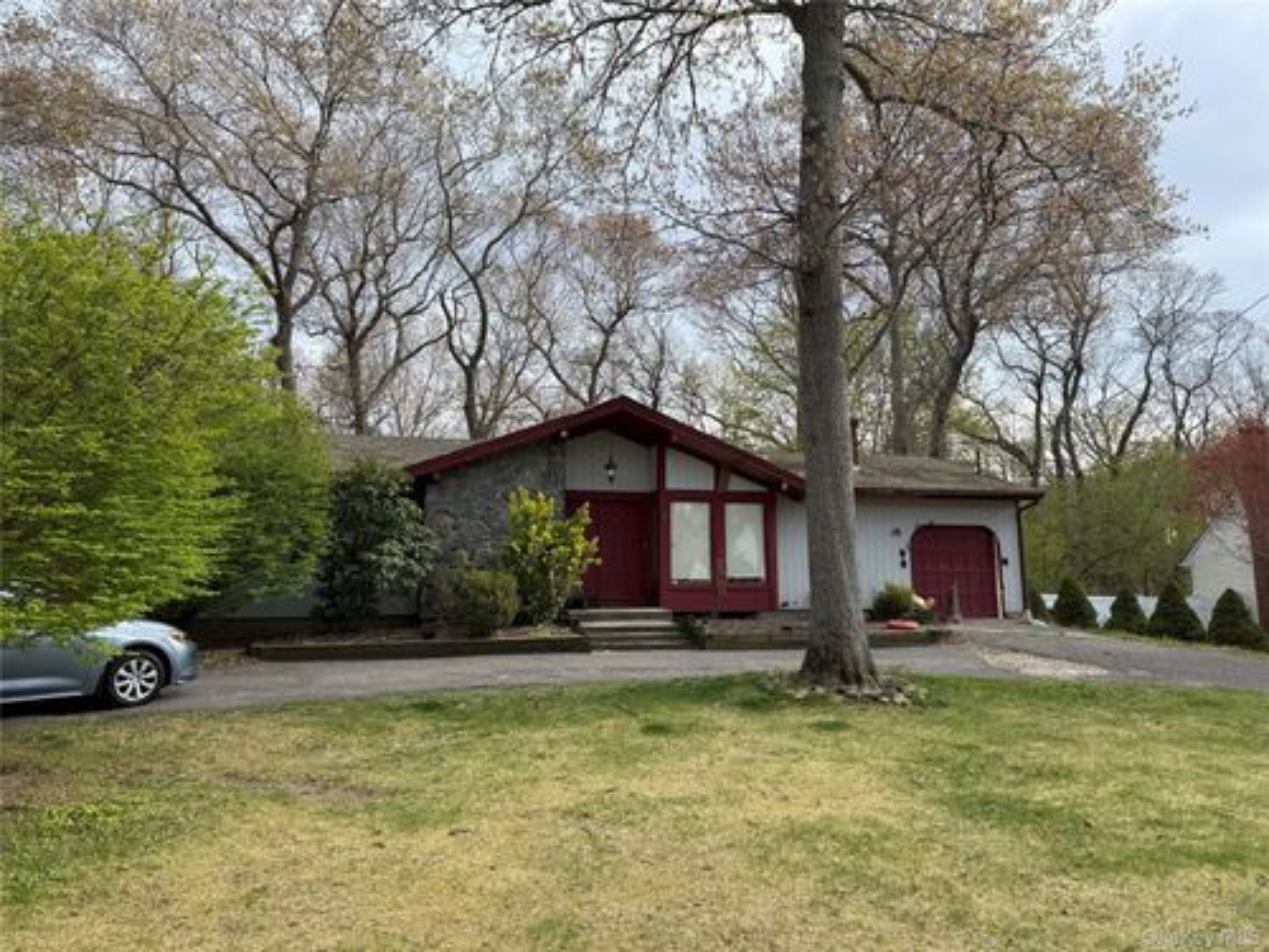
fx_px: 880
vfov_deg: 56.8
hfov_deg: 71.6
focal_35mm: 24
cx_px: 634
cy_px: 476
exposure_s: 1/1361
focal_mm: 6.76
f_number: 1.78
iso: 80
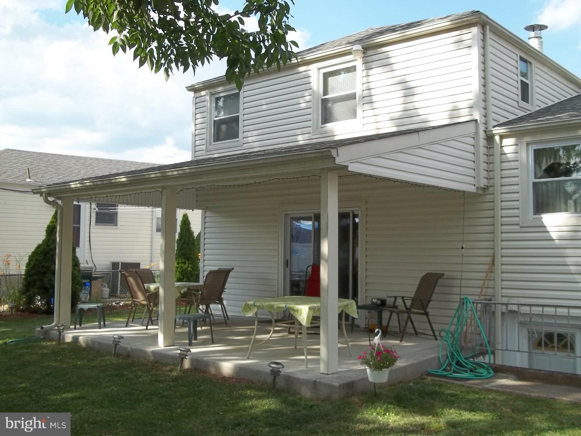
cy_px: 218
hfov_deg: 51.4
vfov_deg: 39.7
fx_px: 604
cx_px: 290
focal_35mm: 36
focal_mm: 6.5
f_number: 3.1
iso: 64
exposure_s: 1/500
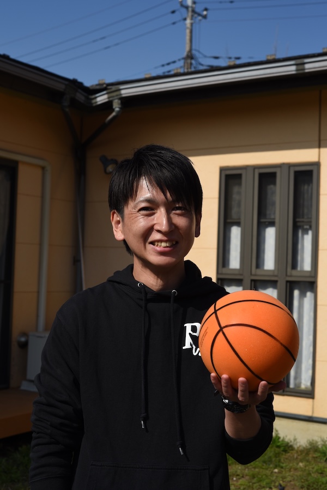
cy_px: 245
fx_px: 681
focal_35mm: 50
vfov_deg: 39.6
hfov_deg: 27.0
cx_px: 164
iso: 250
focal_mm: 50
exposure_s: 1/1250
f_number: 8
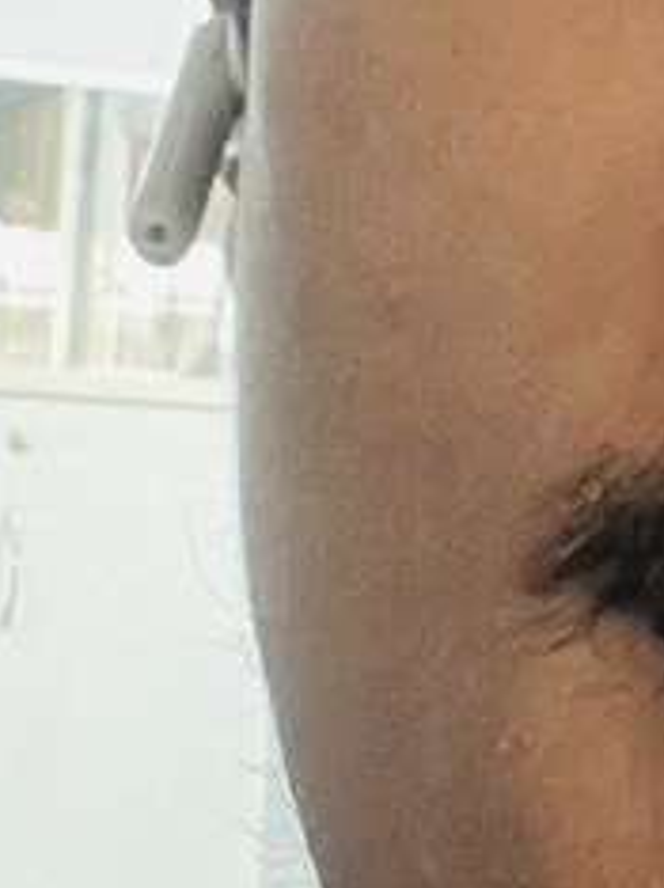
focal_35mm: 185
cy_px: 292
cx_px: 618
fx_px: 4740
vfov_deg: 10.7
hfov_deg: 8.0
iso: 400
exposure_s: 1/25
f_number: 2.2
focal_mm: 2.71
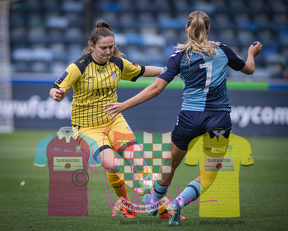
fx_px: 3643
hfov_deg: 4.5
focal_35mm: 428
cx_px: 72
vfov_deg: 3.6
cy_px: 115
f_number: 2.8
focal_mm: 300
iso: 400
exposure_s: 1/1600
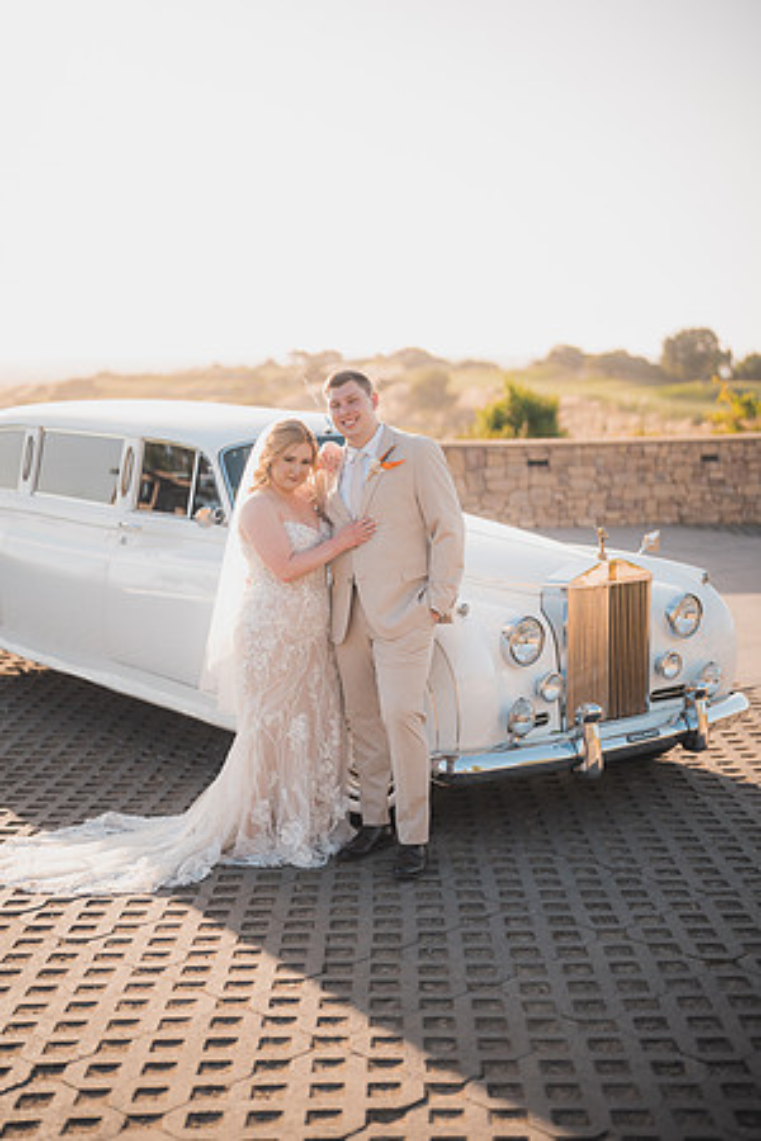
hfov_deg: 27.0
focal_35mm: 50
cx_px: 380
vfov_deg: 39.6
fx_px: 1585
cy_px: 570
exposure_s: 1/5000
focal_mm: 50
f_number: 1.2
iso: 200
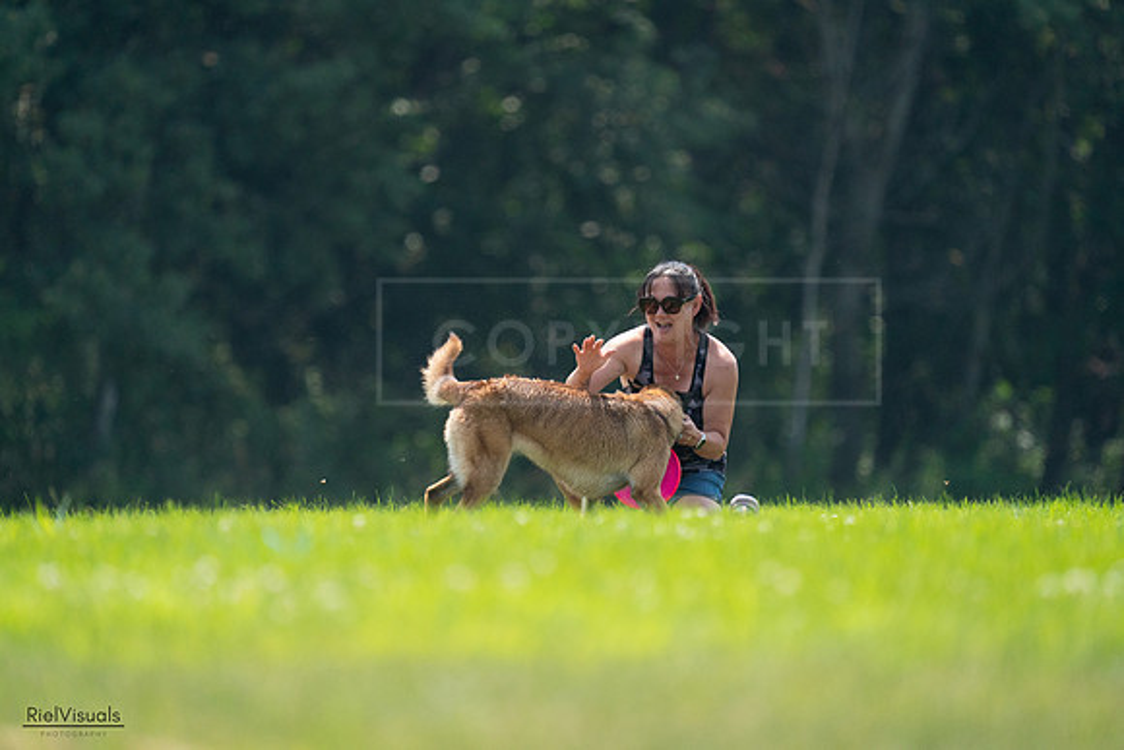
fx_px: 18737
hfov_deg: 3.4
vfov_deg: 2.3
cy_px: 375
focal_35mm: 600
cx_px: 562
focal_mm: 600
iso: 2500
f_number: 6.3
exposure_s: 1/4000
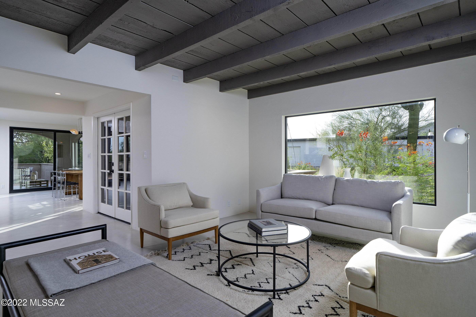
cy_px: 158
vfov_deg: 64.5
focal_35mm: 19
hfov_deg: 86.9
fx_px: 251
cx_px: 238
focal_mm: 19
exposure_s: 1/160
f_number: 7.1
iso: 200
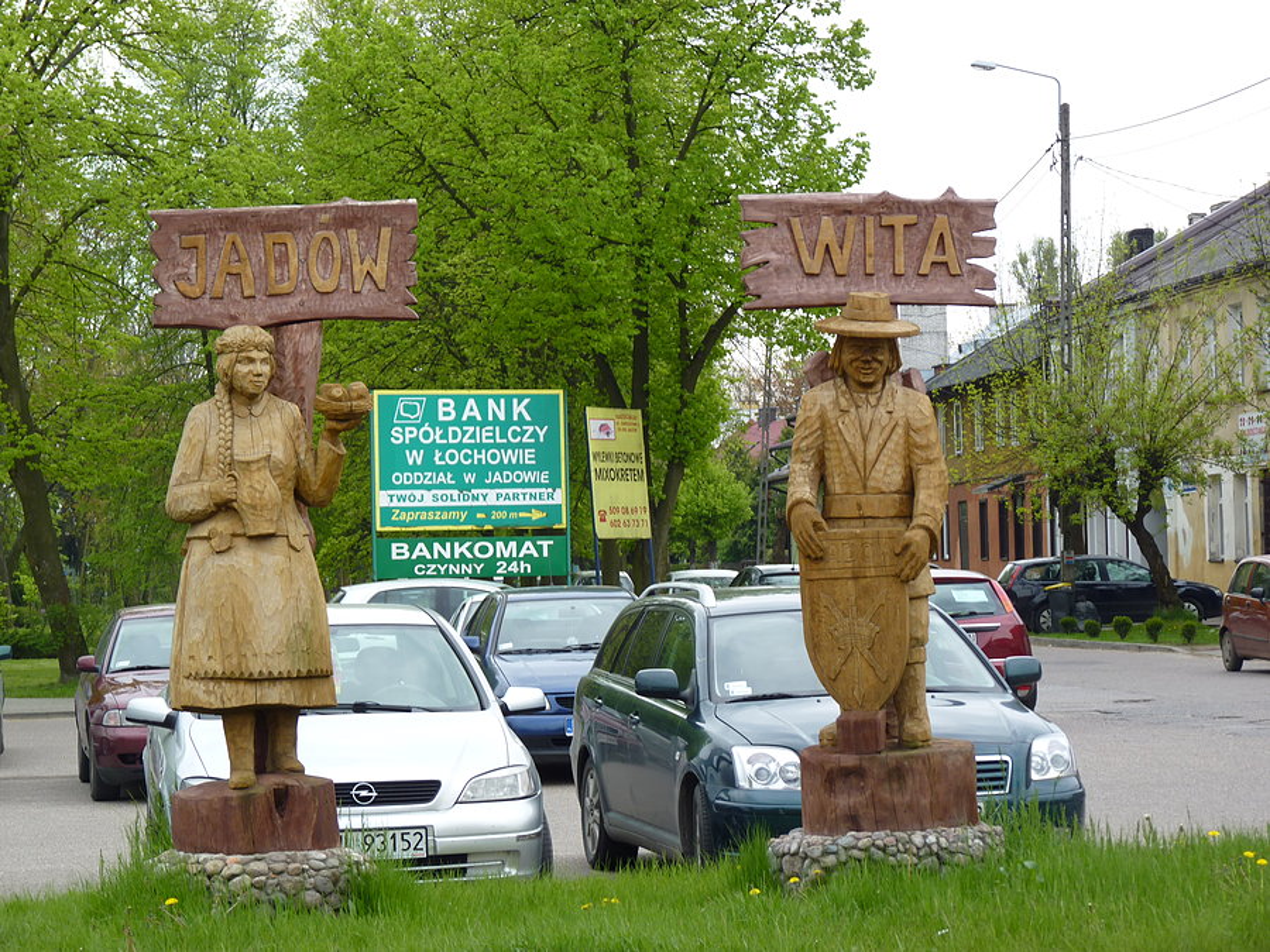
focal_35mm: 109
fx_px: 3999
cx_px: 635
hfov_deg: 18.0
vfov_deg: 13.6
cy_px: 476
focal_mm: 19.4
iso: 80
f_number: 3.6
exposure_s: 1/100
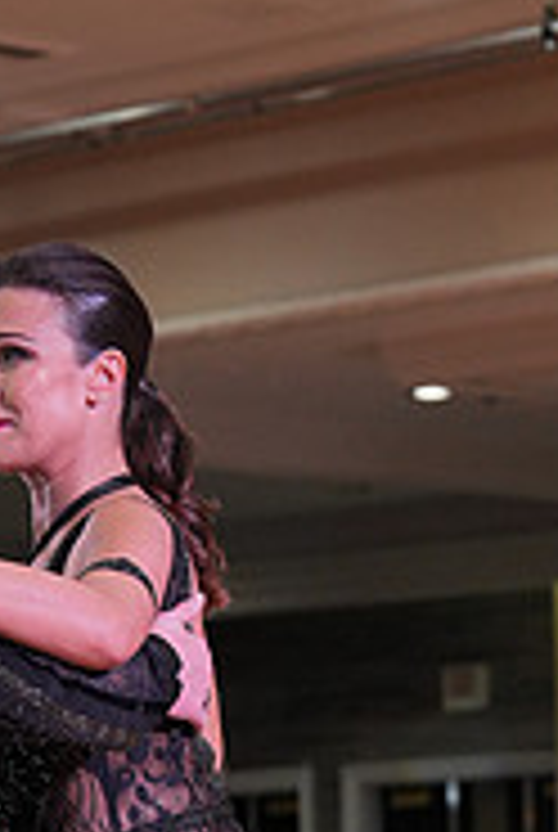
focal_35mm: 219
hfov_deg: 6.3
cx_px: -88
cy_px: 1151
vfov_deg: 9.2
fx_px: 5072
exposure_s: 1/500
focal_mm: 70
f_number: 4
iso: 1600
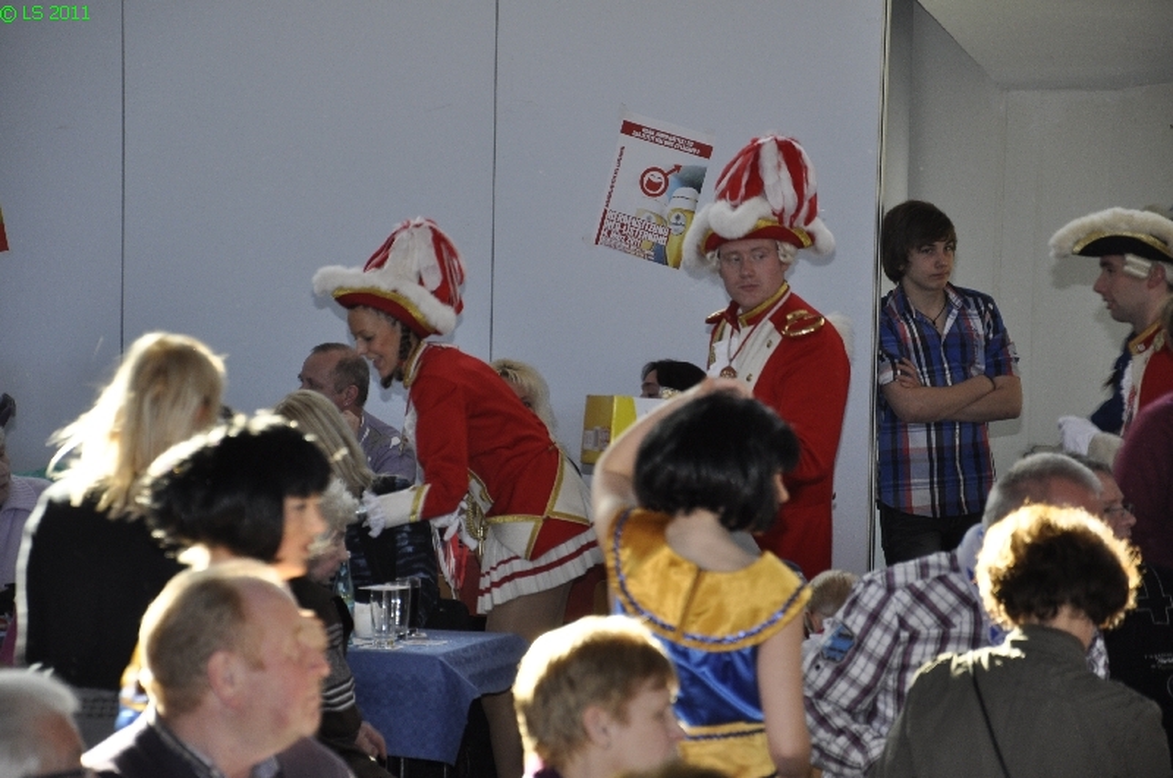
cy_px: 389
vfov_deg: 8.7
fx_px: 5125
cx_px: 586
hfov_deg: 13.1
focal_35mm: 158
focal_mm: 105
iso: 400
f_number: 5.6
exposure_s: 1/60
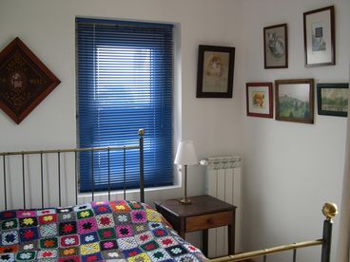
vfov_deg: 37.7
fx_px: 384
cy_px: 131
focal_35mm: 38
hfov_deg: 49.0
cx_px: 175
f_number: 2.8
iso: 100
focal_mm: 8
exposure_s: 1/34.9
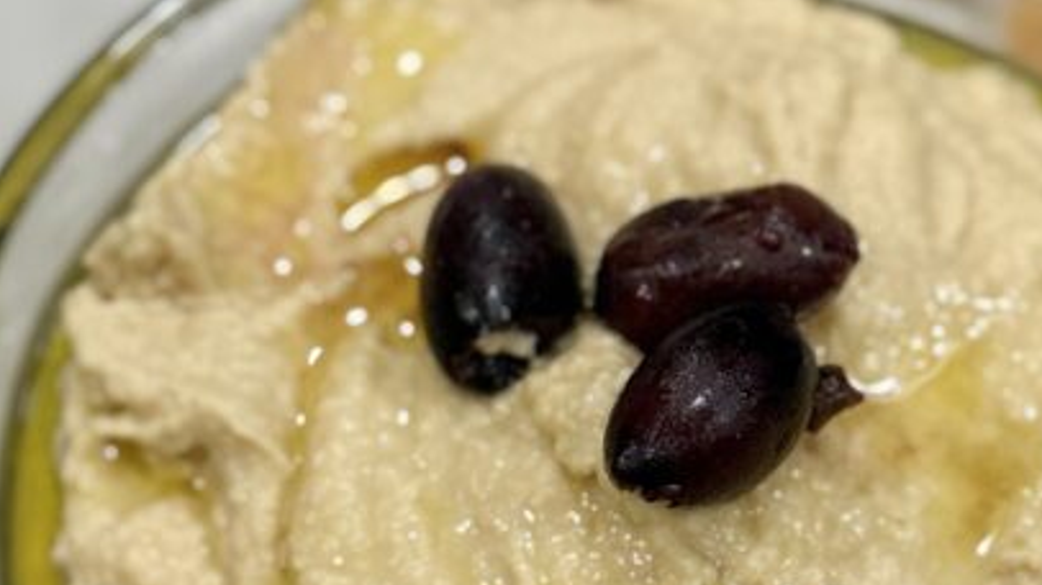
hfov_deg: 16.2
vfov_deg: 9.2
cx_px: 696
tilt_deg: -59.7
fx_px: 3646
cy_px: 408
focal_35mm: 132
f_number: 1.78
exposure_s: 1/60
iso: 250
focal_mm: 6.76
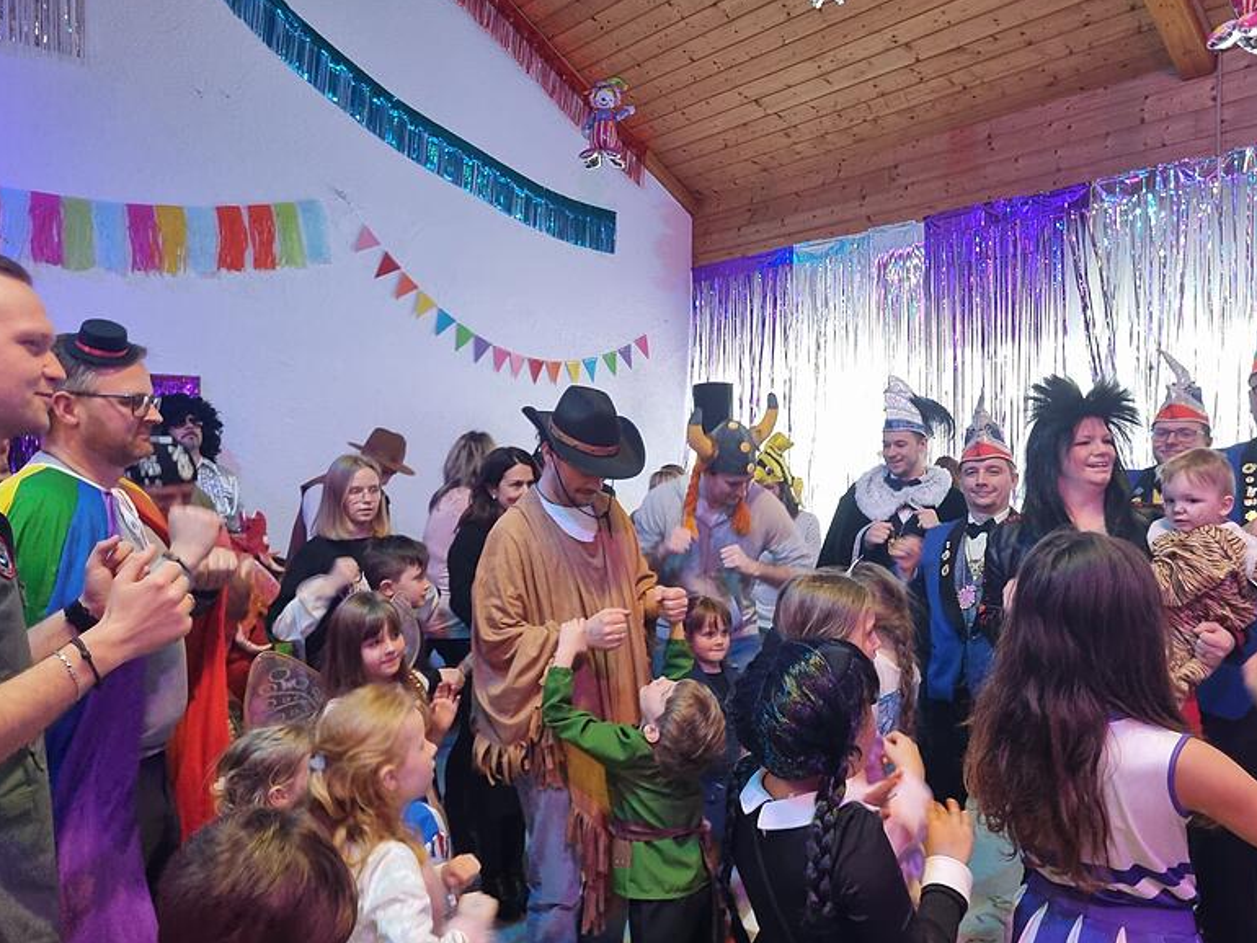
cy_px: 470
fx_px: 981
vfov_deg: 51.4
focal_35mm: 27
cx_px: 620
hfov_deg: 65.3
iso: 400
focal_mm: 5.4
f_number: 1.8
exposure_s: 1/50
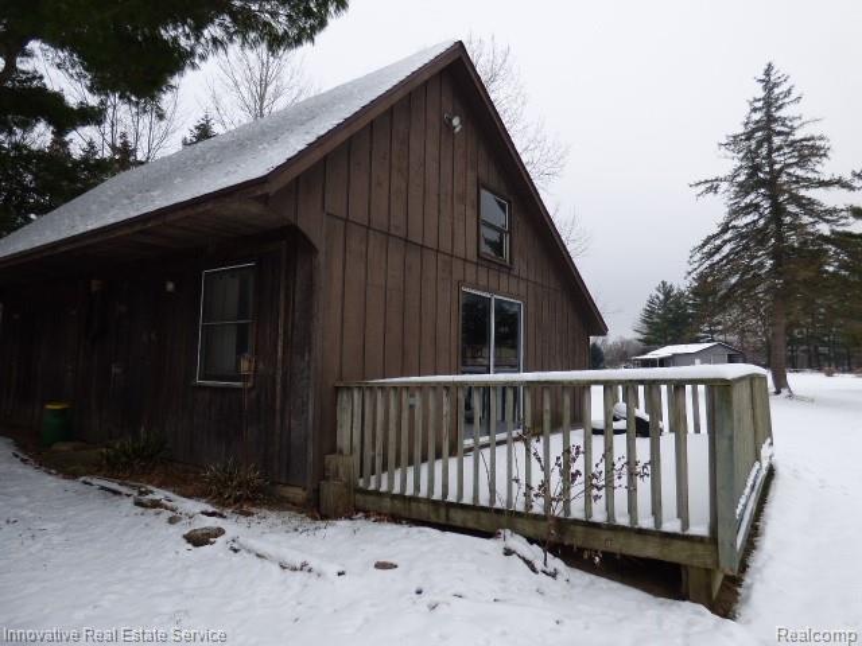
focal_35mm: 20
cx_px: 431
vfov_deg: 66.0
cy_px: 323
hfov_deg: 81.7
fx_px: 498
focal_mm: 3.58
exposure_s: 1/500
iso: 100
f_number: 2.8
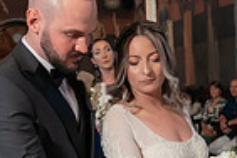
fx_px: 474
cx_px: 151
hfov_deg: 28.0
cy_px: 124
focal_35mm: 72
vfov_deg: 18.8
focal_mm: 16
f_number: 2.8
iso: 3200
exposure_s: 1/200
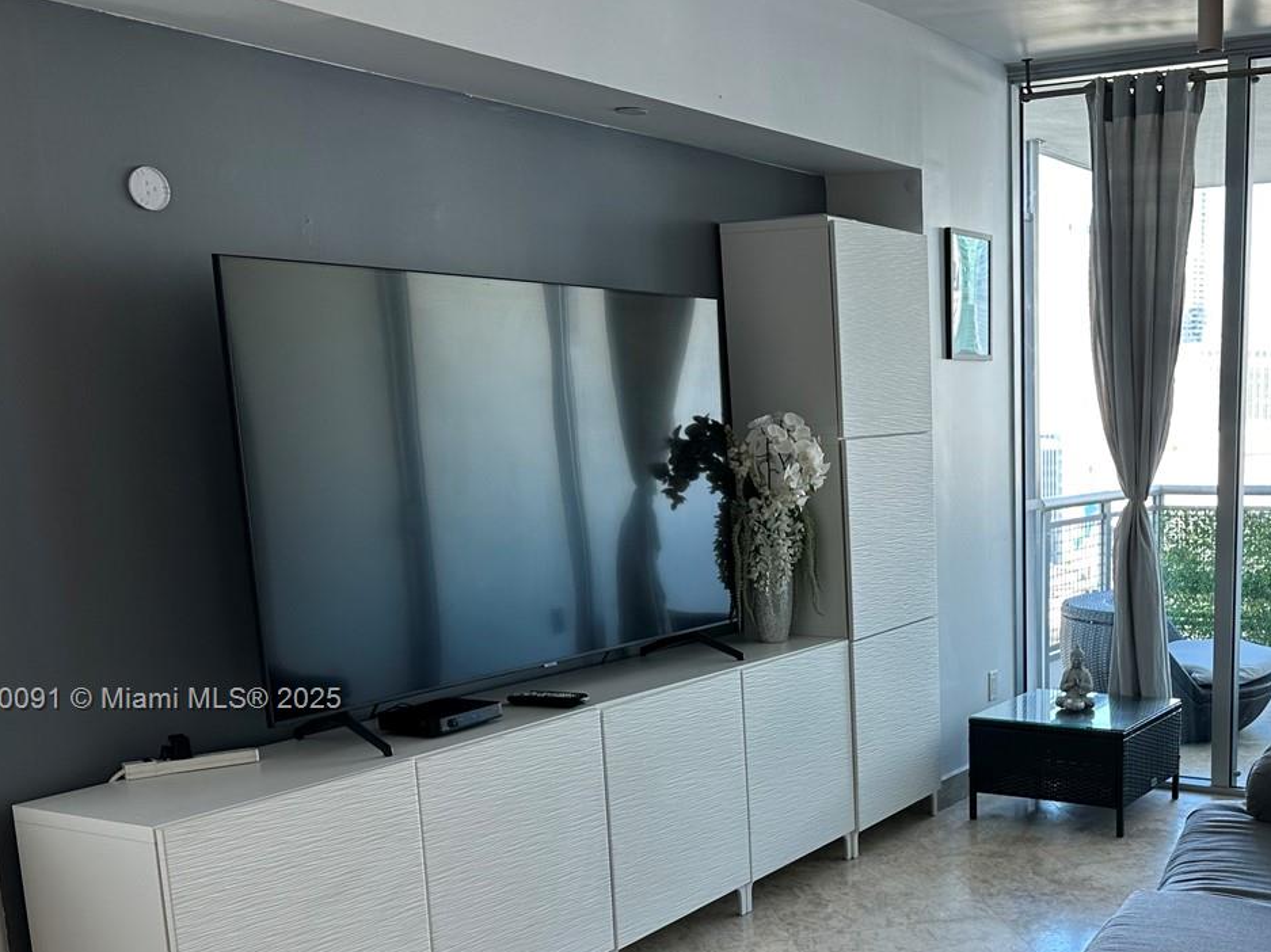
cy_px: 701
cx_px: 993
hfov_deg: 43.9
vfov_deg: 34.5
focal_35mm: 41
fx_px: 1505
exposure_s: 1/121
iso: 64
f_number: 1.78
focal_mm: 6.86
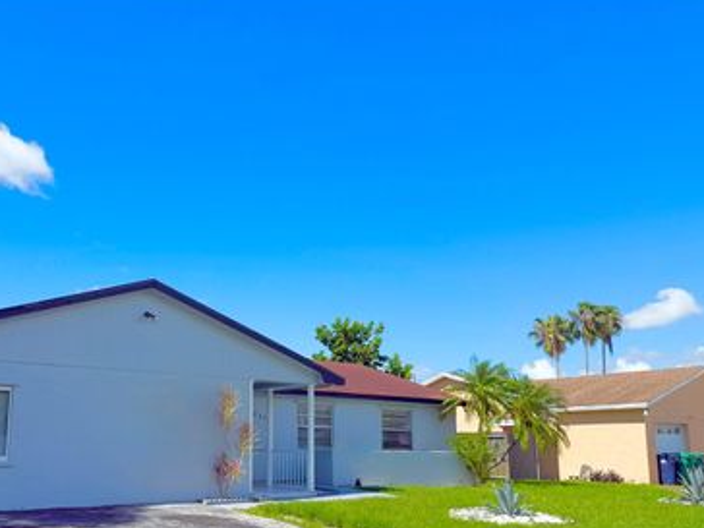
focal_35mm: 33
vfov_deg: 42.5
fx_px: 671
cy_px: 343
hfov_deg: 54.1
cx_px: 228
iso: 80
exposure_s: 1/4673
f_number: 1.78
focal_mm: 6.76
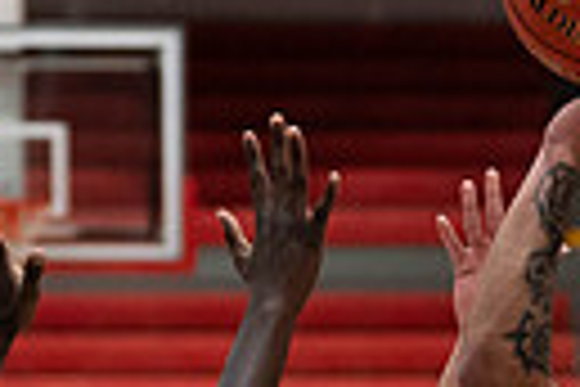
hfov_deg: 6.1
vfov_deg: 4.1
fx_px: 5397
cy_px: 650
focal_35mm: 335
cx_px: 697
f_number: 2.8
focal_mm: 70
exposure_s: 1/1000
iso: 4000
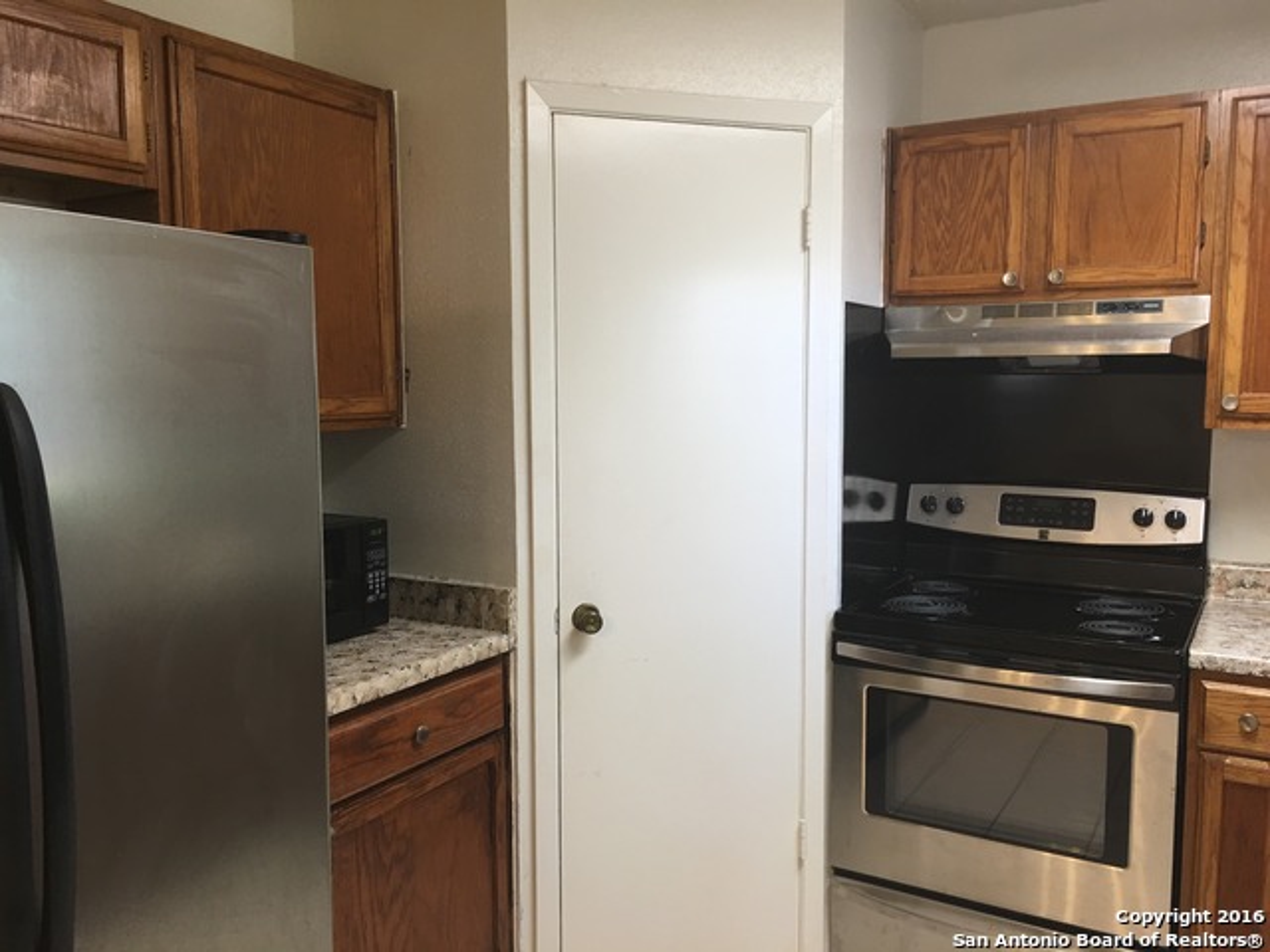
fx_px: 1064
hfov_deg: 61.7
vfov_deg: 48.2
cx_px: 635
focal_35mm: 29
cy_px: 476
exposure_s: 1/30
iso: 40
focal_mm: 4.15
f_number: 2.2
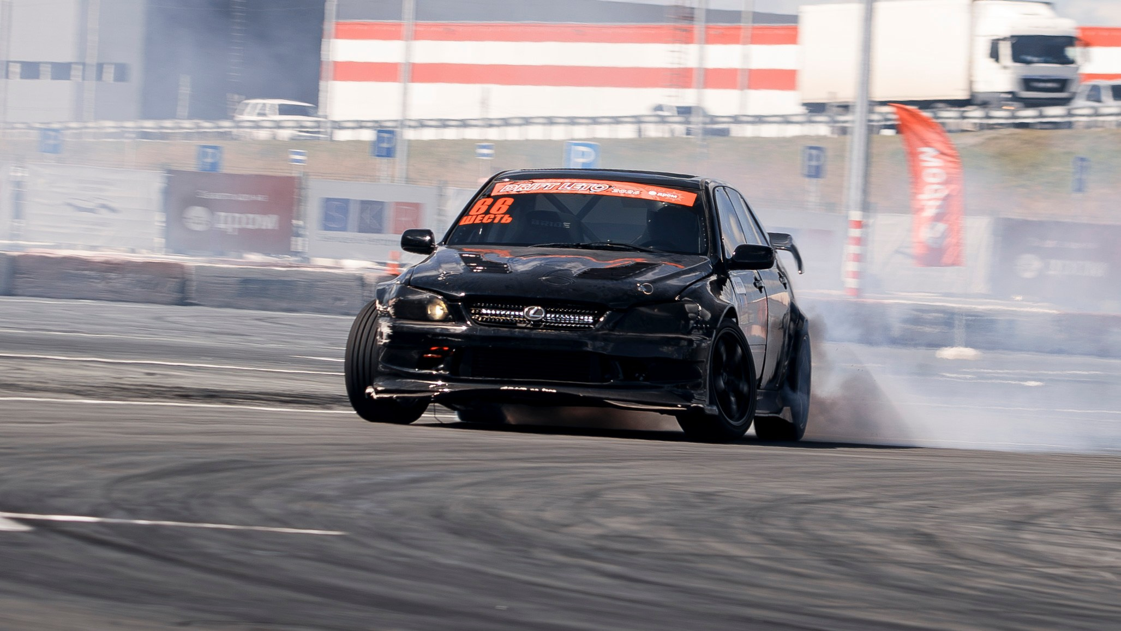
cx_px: 708
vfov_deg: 3.1
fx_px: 11630
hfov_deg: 5.5
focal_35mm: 391
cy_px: 364
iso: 100
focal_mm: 130
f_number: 9
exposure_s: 1/125
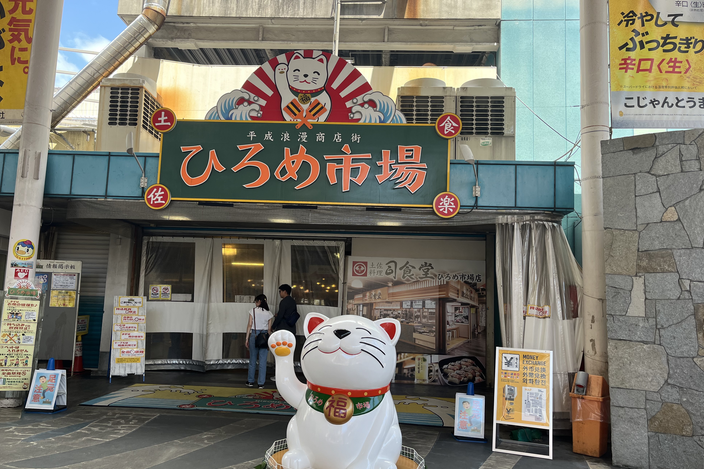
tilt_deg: +7.9
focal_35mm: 28
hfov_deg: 65.5
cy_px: 244
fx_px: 548
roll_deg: -1.0
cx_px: 351
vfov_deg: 46.4
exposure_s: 1/384
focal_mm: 5.1
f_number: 1.6
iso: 50
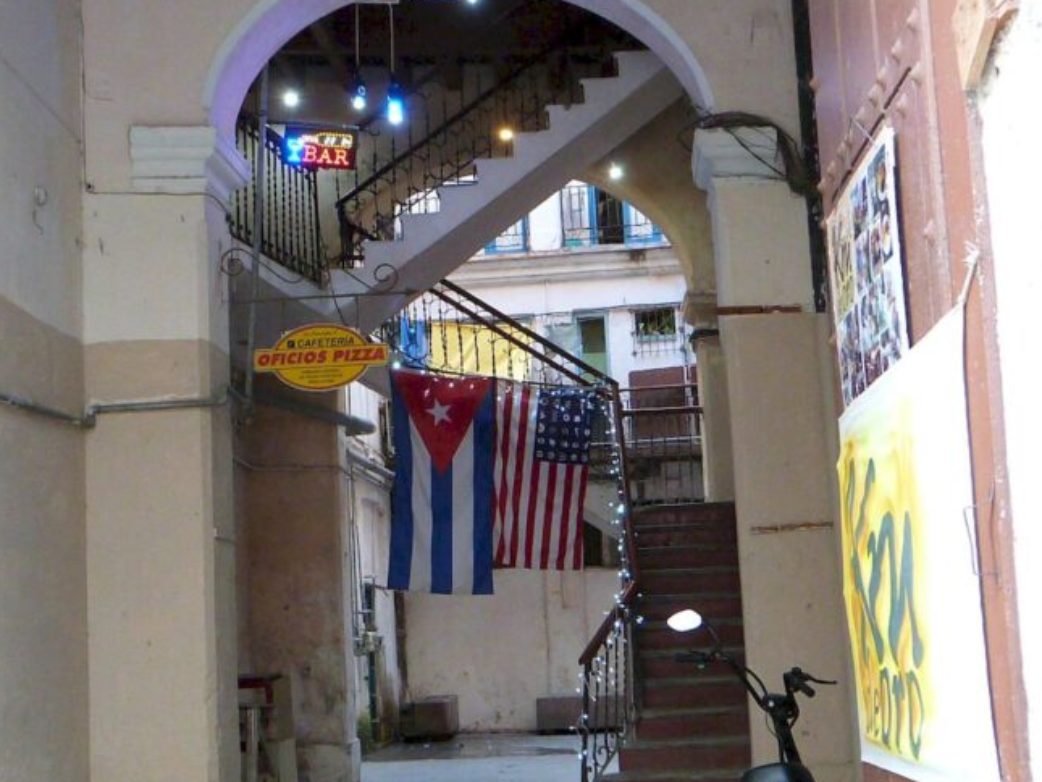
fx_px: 1505
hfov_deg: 38.2
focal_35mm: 50
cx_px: 496
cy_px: 447
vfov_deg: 29.1
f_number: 3.6
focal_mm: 7.6
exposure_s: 1/60
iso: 1250
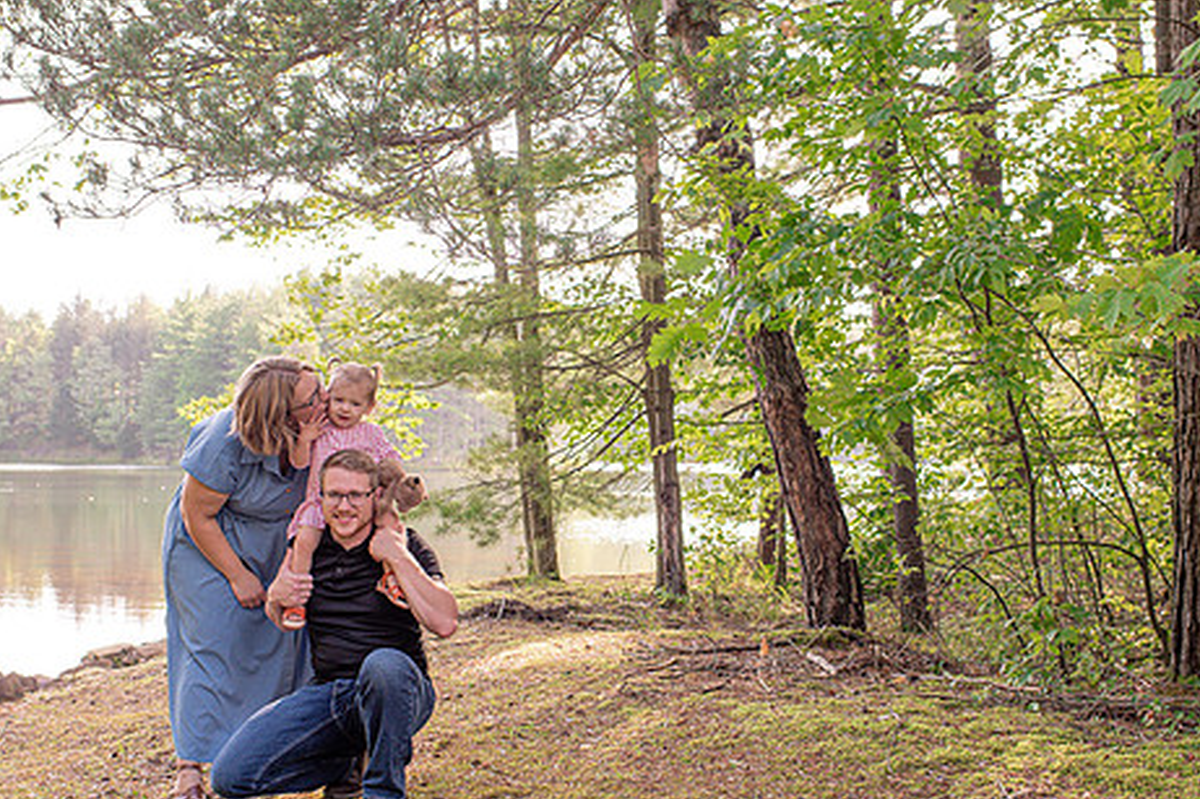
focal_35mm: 48
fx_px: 1599
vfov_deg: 28.0
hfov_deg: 41.1
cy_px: 447
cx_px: 639
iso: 400
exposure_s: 1/400
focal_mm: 35
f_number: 5
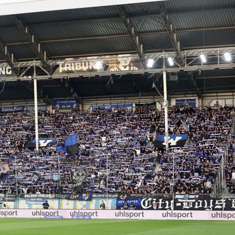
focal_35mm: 103
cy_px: 110
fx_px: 791
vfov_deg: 16.9
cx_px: 18
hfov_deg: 16.6
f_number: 3.5
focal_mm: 23.09
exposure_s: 1/80
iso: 100
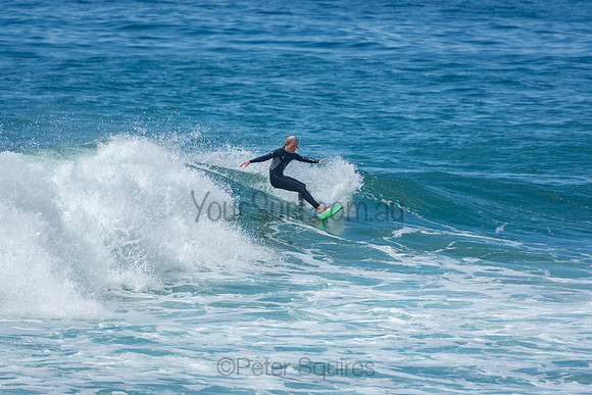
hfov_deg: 3.4
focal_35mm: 600
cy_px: 198
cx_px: 296
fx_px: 9869
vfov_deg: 2.3
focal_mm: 400
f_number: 5.6
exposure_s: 1/1250
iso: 180
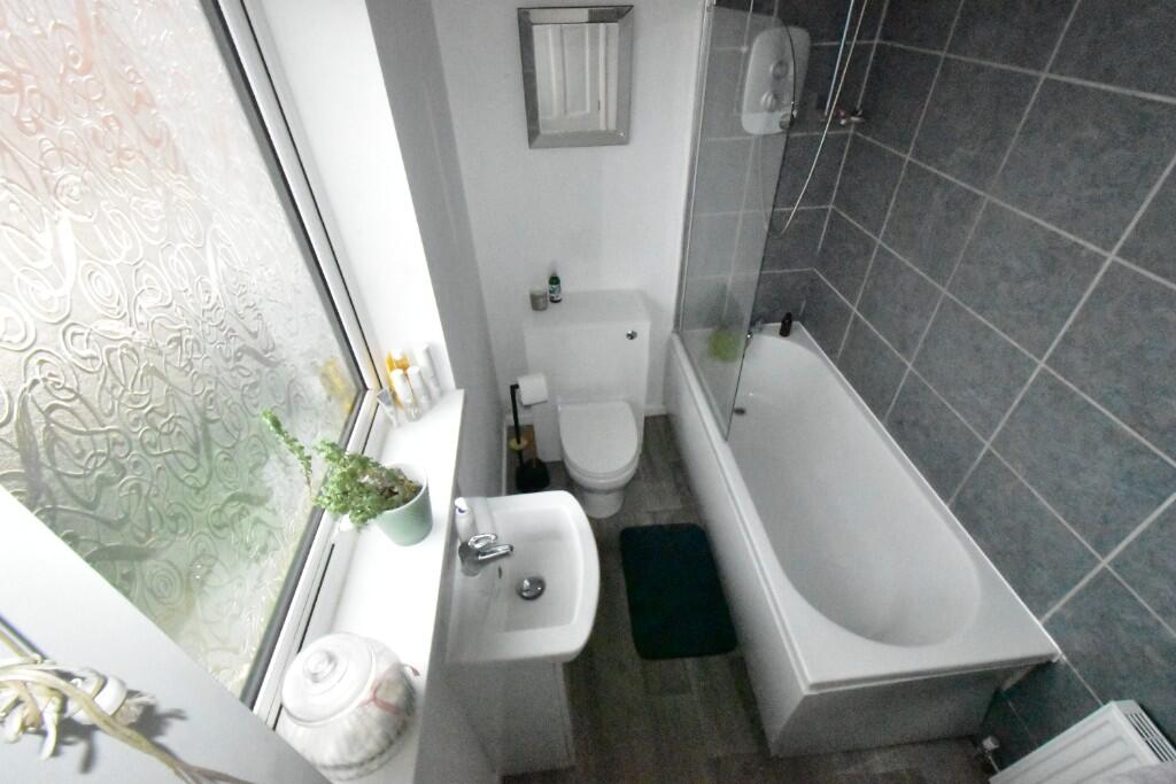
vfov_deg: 77.3
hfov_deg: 100.4
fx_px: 490
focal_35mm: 15
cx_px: 588
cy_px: 392
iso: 25600
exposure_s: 1/200
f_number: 22
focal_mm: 10
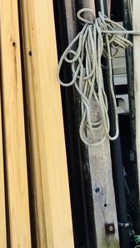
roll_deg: +0.9
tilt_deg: +7.8
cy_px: -131
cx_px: -218
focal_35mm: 127
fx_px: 839
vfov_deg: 15.5
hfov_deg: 8.5
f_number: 2.2
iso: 32
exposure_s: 1/167
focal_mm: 4.15
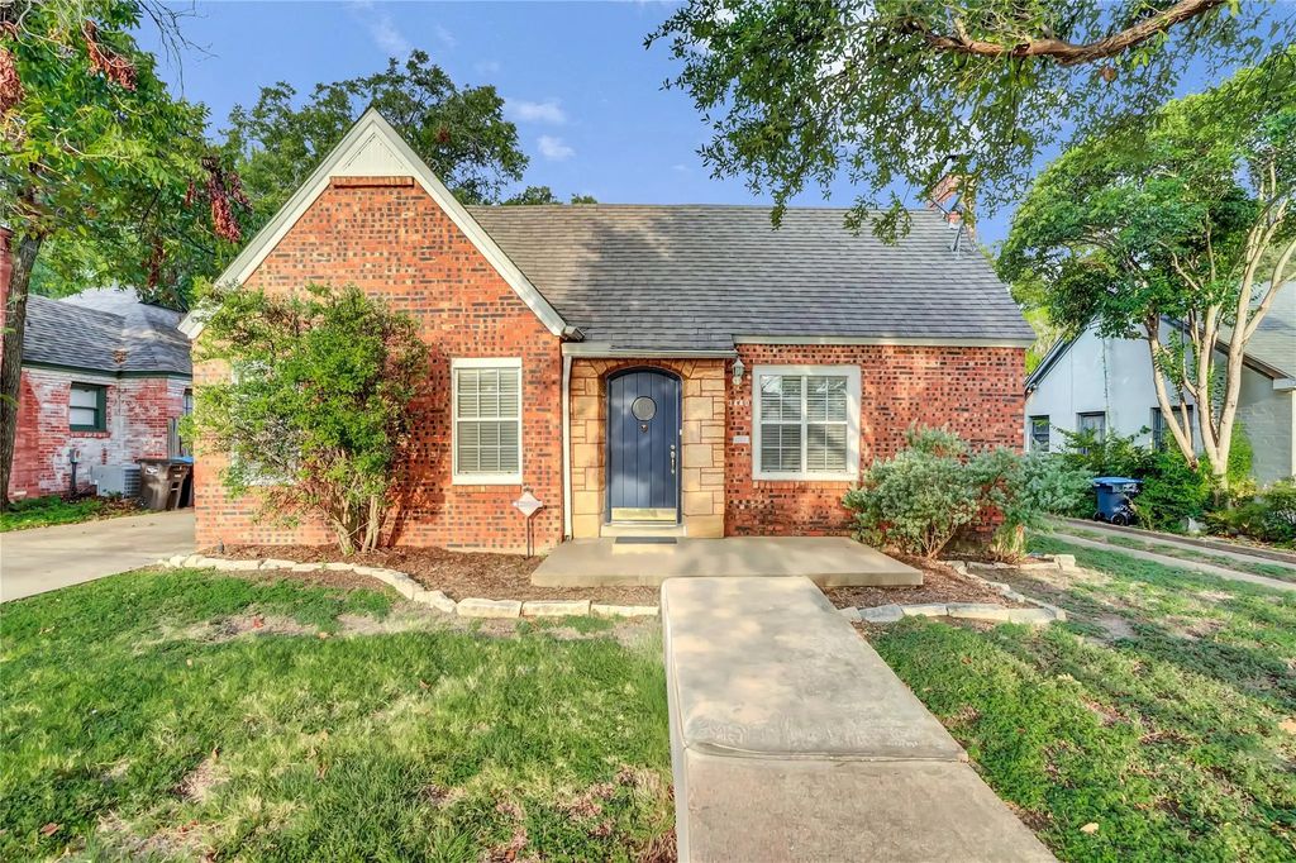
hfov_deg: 96.8
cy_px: 432
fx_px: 576
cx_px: 648
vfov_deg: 73.7
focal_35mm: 16
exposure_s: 1/80
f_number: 8
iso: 100
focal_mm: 16
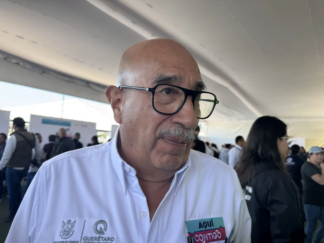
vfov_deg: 56.8
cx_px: 162
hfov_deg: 71.6
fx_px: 225
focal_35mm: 24
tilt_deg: +5.2
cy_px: 122
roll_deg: -3.1
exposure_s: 1/121
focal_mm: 6.76
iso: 50
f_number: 1.78
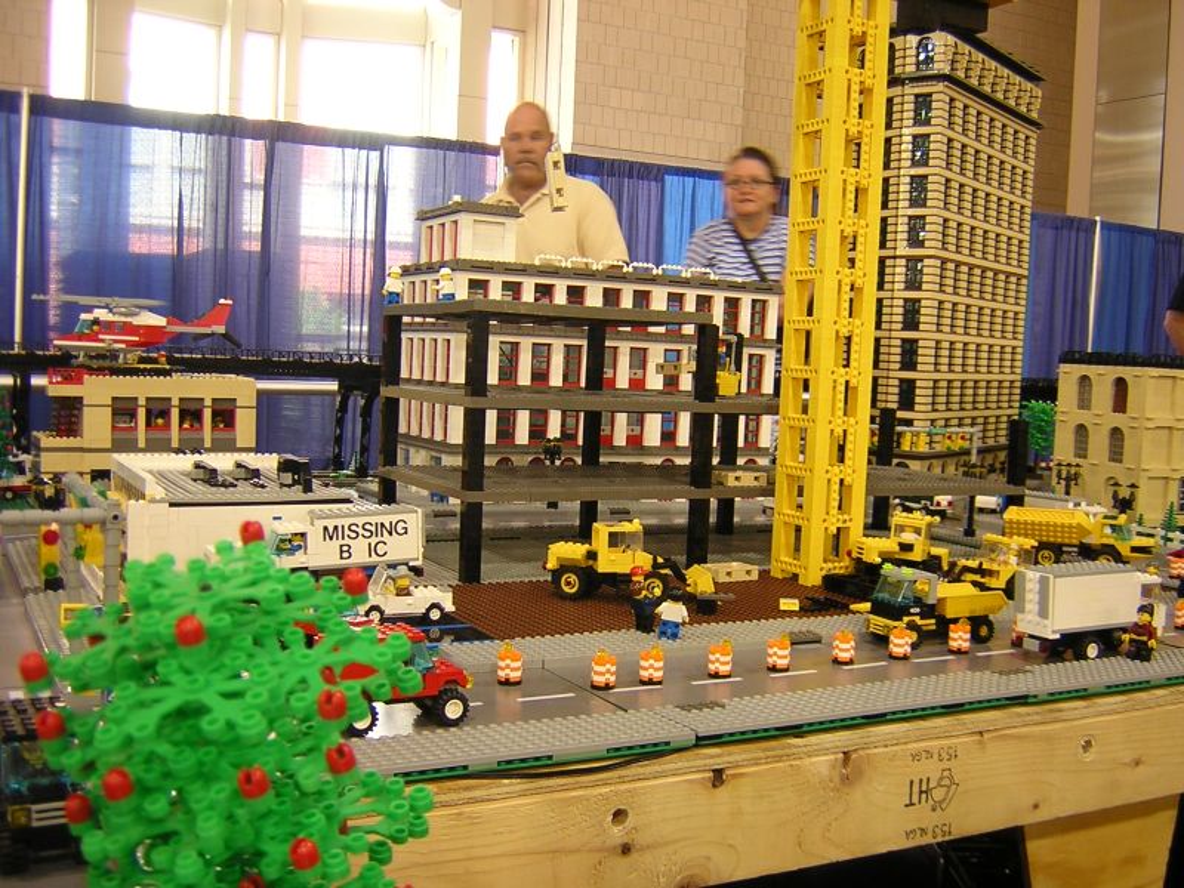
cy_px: 444
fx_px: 1231
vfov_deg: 39.7
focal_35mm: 36
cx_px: 592
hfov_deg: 51.4
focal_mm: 4.7
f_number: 2.6
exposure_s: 1/5.9
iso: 100
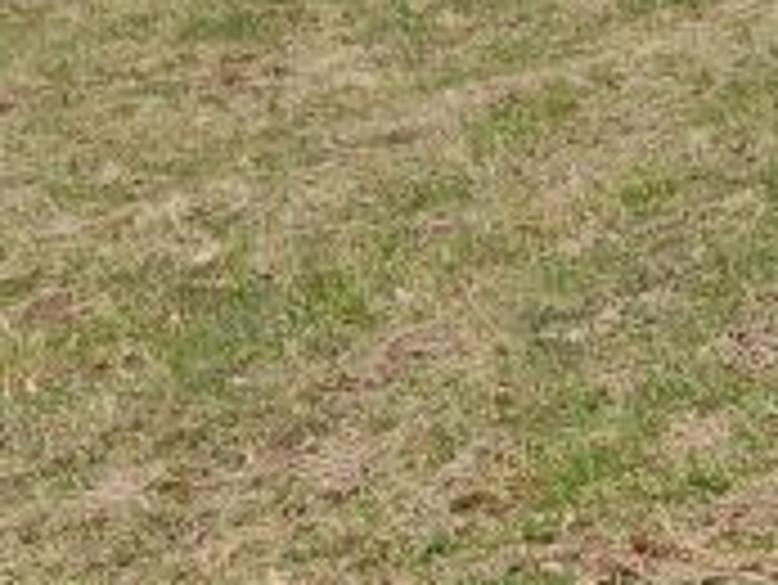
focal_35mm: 213
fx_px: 4791
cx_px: -292
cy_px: -585
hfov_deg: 9.1
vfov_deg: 6.8
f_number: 10
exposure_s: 1/250
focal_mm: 32
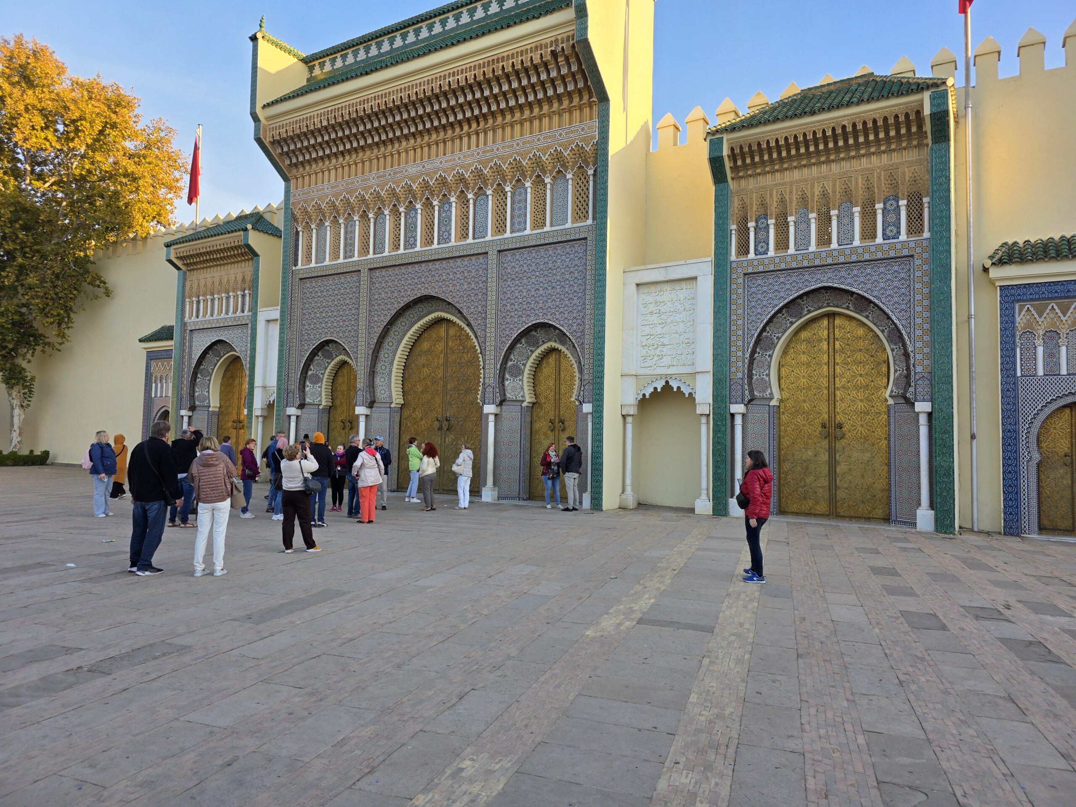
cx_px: 538
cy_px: 404
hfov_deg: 73.9
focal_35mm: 23
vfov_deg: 58.9
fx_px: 715
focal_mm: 6.3
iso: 32
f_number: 1.7
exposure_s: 1/359
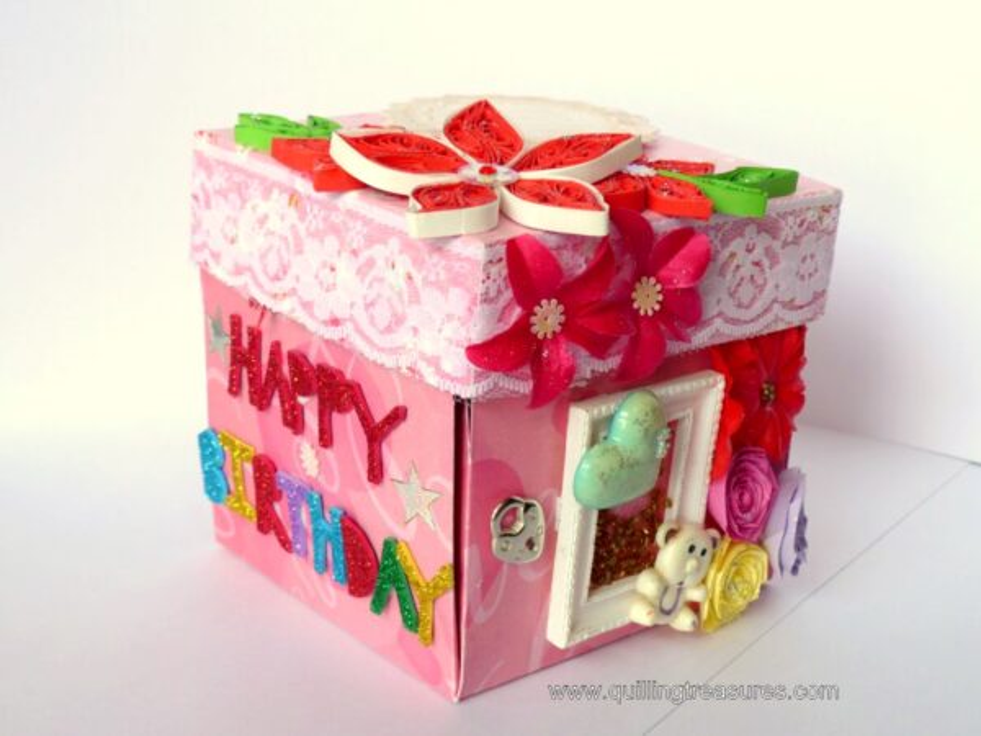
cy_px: 368
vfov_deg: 29.1
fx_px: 1417
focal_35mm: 50
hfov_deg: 38.2
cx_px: 490
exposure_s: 1/200
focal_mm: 9.1
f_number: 2.8
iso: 100
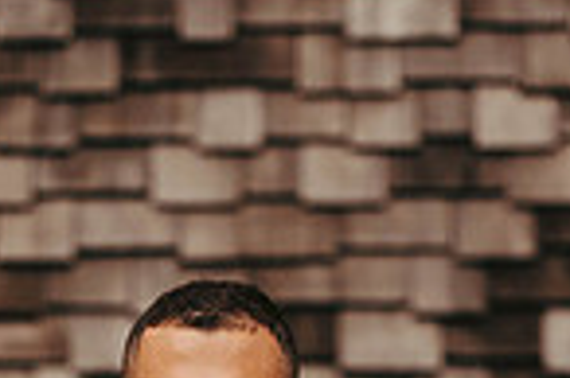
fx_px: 7544
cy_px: 735
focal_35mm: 477
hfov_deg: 4.3
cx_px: 78
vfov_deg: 2.9
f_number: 2.8
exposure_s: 1/4000
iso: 640
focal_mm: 120
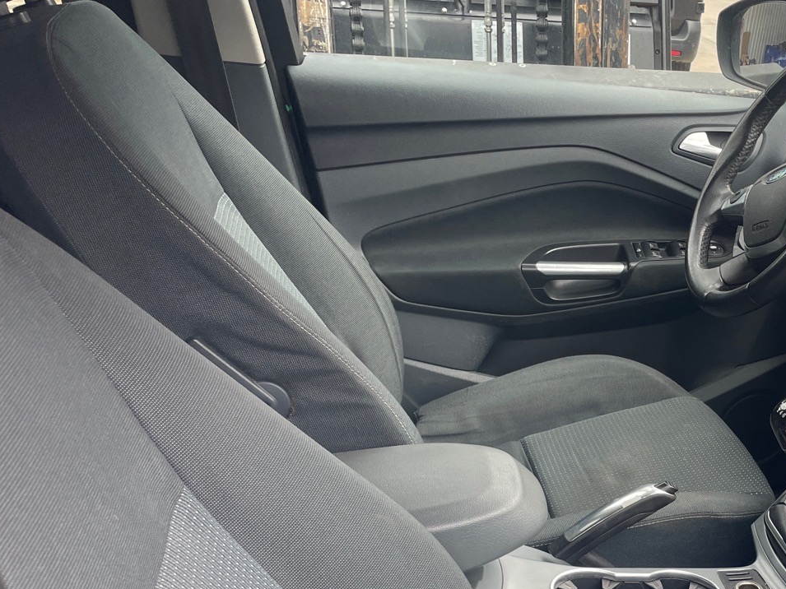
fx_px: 1112
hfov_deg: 36.9
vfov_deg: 28.9
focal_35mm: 49
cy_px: 483
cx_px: 681
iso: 32
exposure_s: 1/286
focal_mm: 4.2
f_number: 1.6
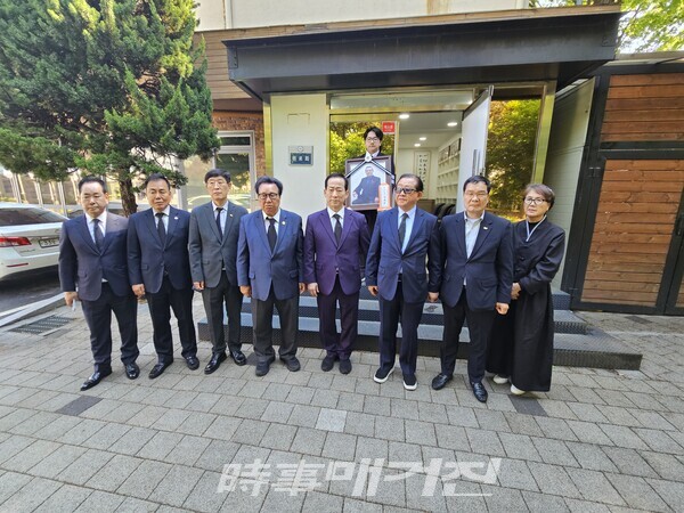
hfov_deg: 106.2
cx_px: 342
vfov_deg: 89.9
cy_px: 256
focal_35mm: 13
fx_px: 257
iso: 160
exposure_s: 1/207
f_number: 2.2
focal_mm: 2.2
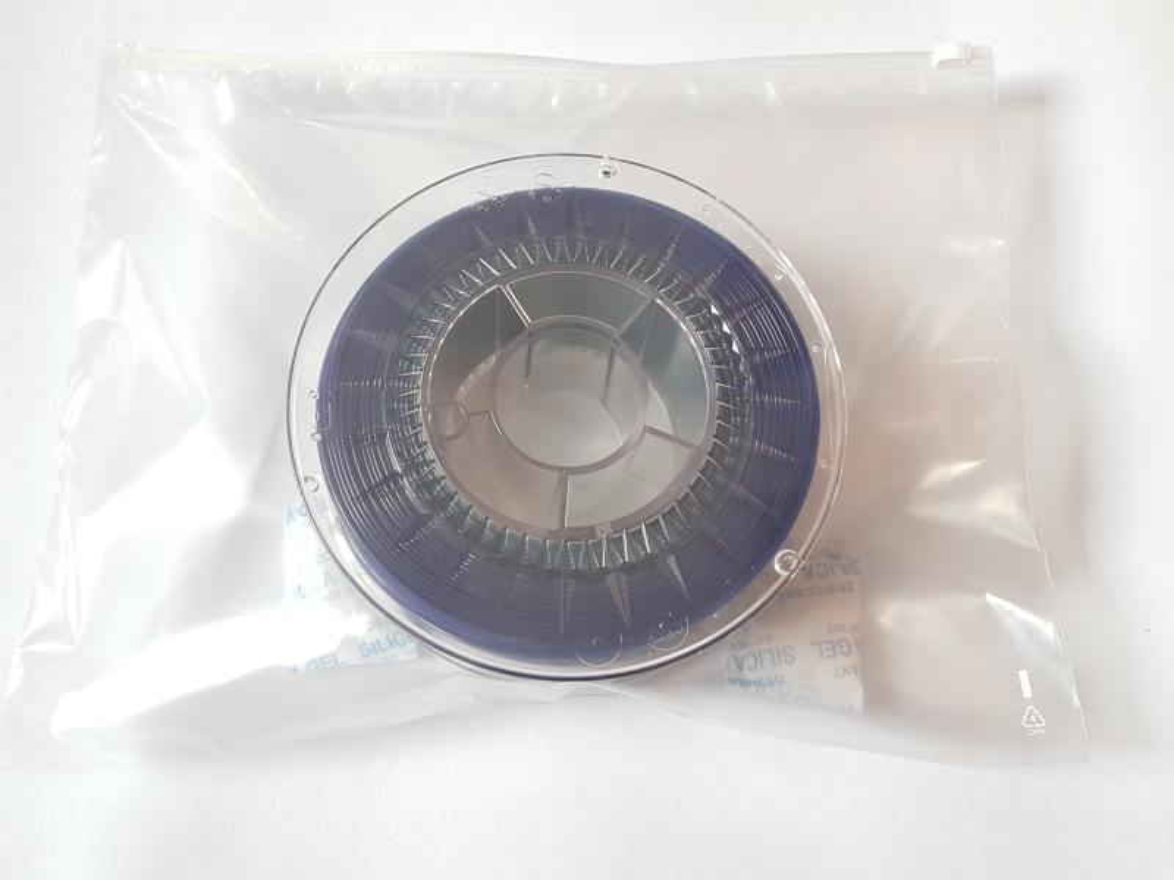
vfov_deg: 53.1
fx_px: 882
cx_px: 587
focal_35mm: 26
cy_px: 440
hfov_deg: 67.3
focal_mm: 4.2
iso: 125
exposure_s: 1/50
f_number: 1.7
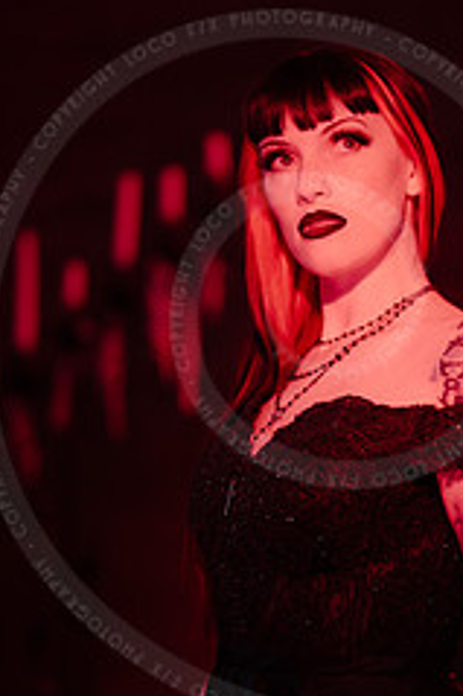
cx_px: 358
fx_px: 3091
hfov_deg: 8.6
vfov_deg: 12.8
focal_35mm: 160
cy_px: 364
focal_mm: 85
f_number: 1.2
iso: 320
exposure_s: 1/320
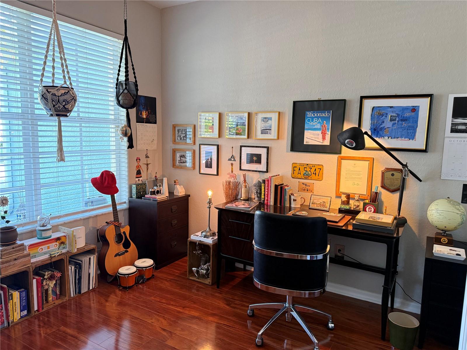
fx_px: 324
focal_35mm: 24
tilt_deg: -7.5
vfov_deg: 56.8
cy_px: 175
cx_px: 234
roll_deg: -0.3
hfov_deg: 71.6
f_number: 1.78
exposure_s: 1/60
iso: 400
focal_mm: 6.76
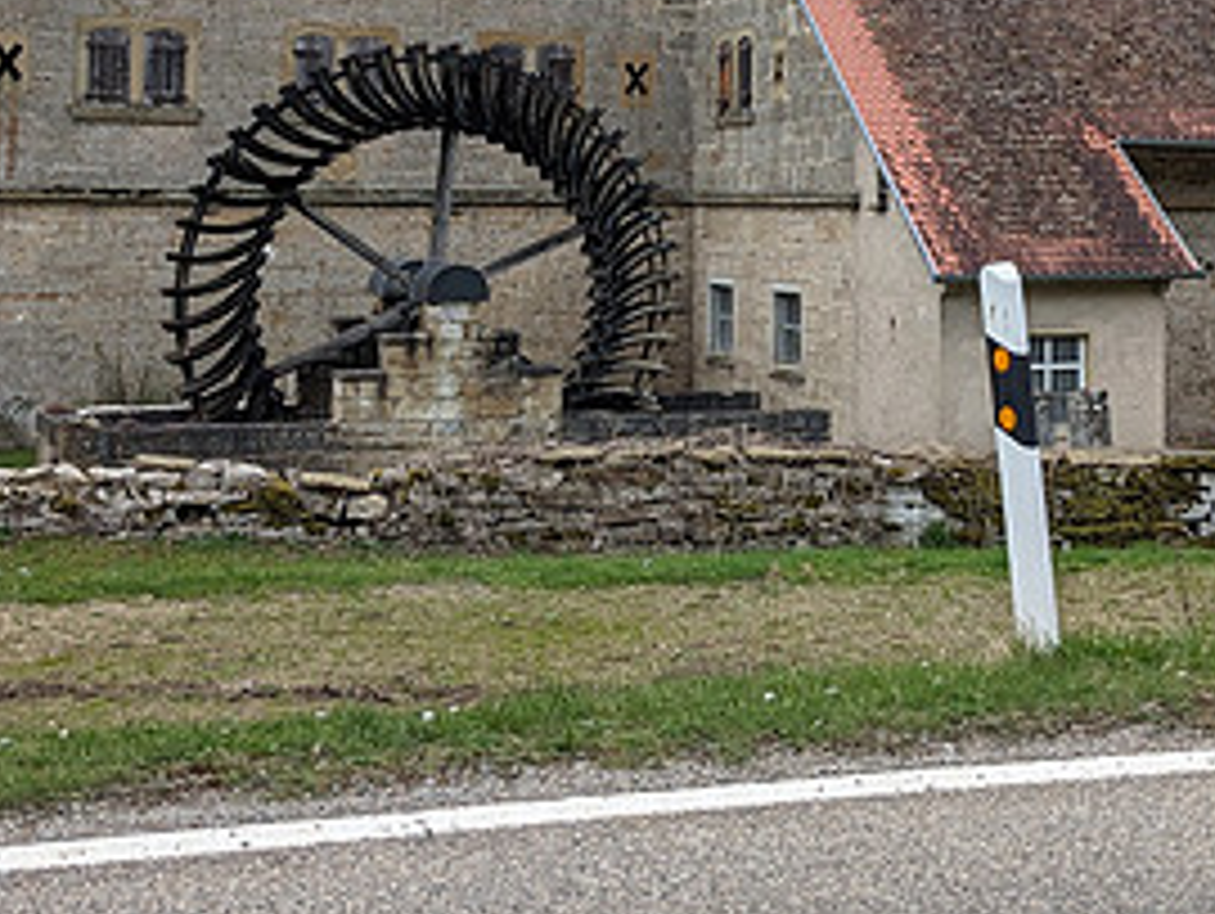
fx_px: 2038
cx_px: 752
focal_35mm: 58
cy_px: 115
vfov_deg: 24.6
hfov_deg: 33.1
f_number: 1.73
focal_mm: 4.38
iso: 53
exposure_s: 1/1017
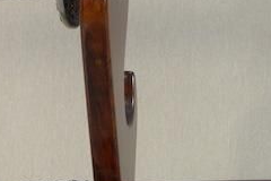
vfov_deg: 7.8
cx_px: 413
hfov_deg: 11.3
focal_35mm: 175
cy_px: 32
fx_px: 1317
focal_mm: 20
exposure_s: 1/2
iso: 400
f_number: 11
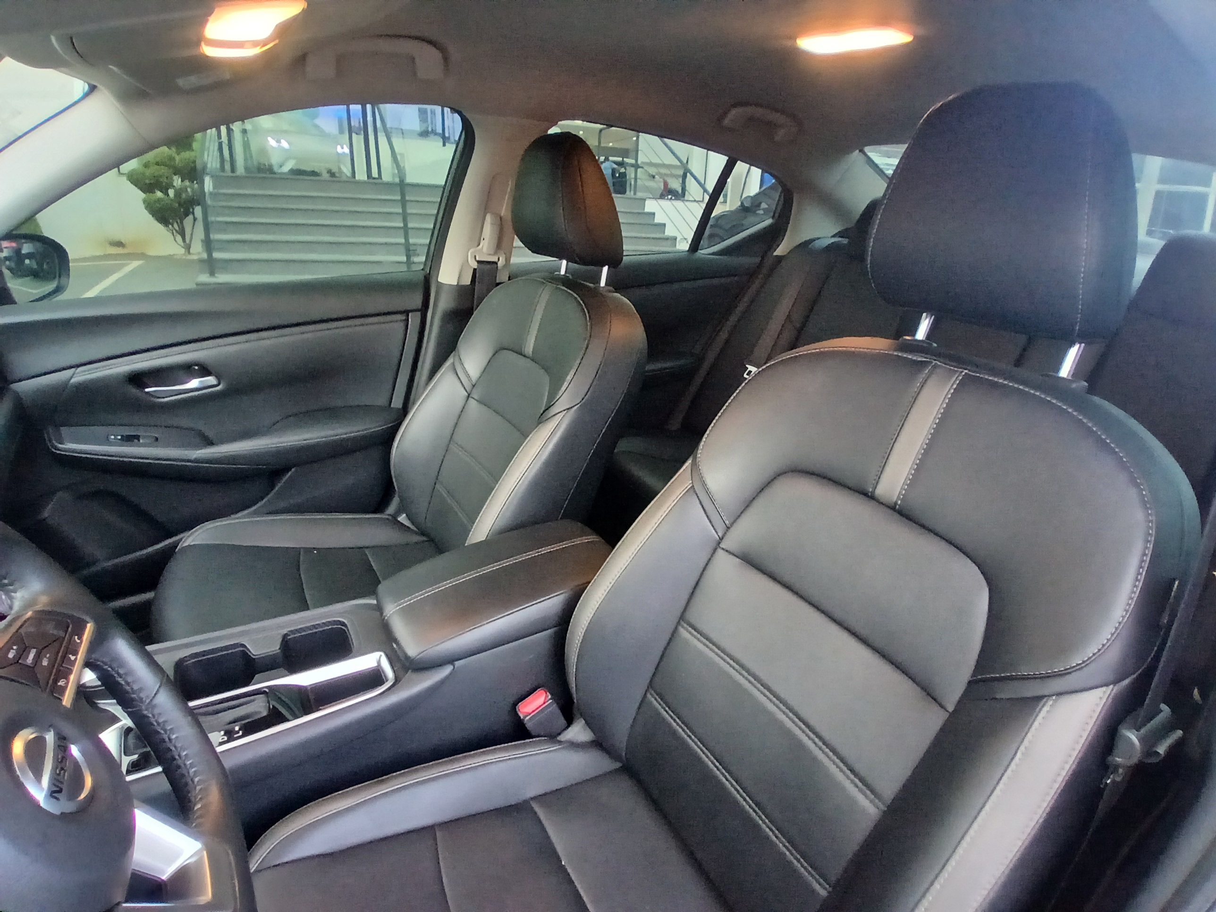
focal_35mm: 17
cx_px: 608
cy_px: 456
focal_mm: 1.4
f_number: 2.2
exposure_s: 1/30
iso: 320
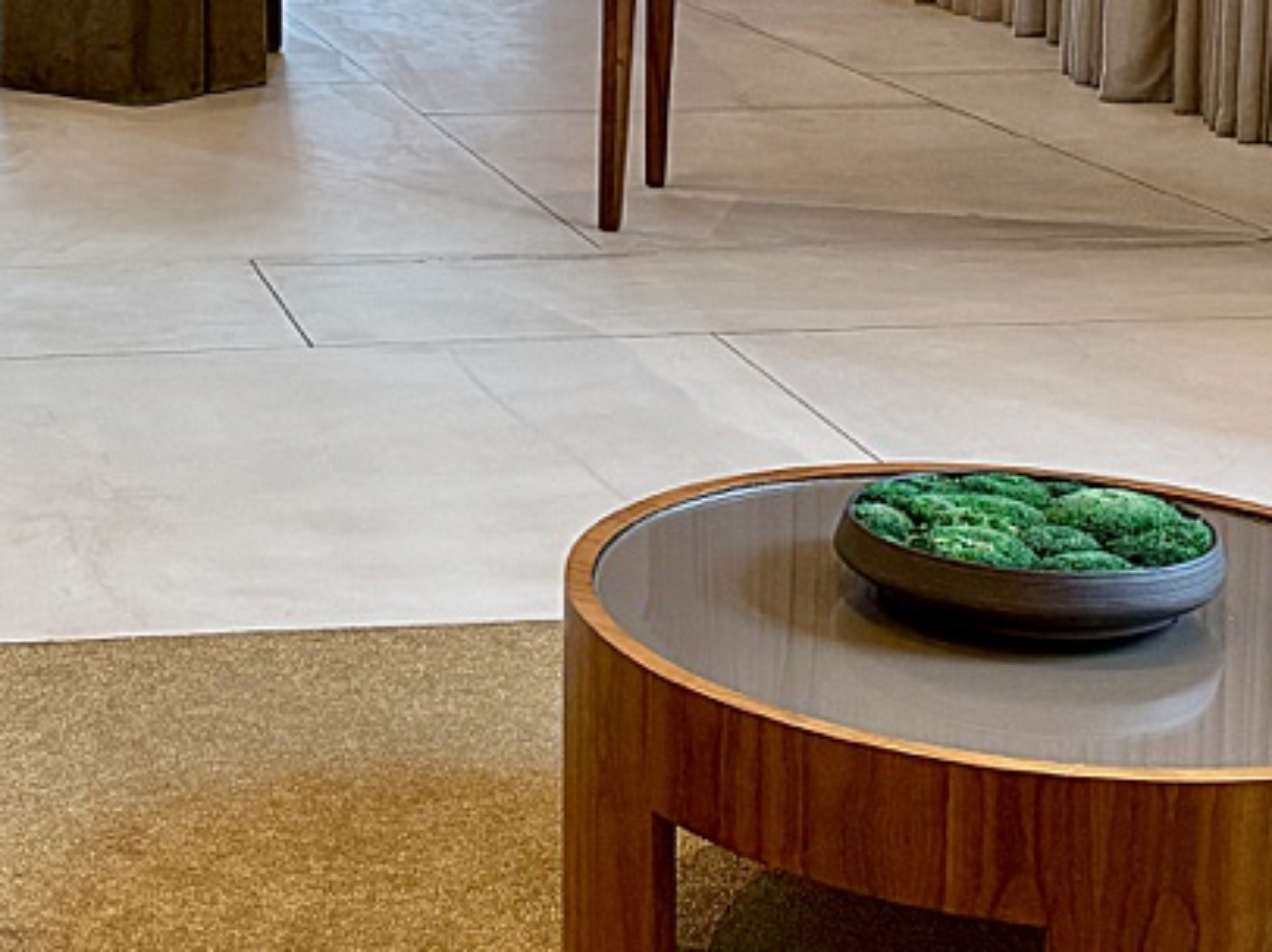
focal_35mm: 71
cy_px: 38
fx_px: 2607
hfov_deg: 27.1
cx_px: 341
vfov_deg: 20.2
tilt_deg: -7.2
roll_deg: -0.4
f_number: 1.78
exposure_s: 1/120
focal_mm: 6.76
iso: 320
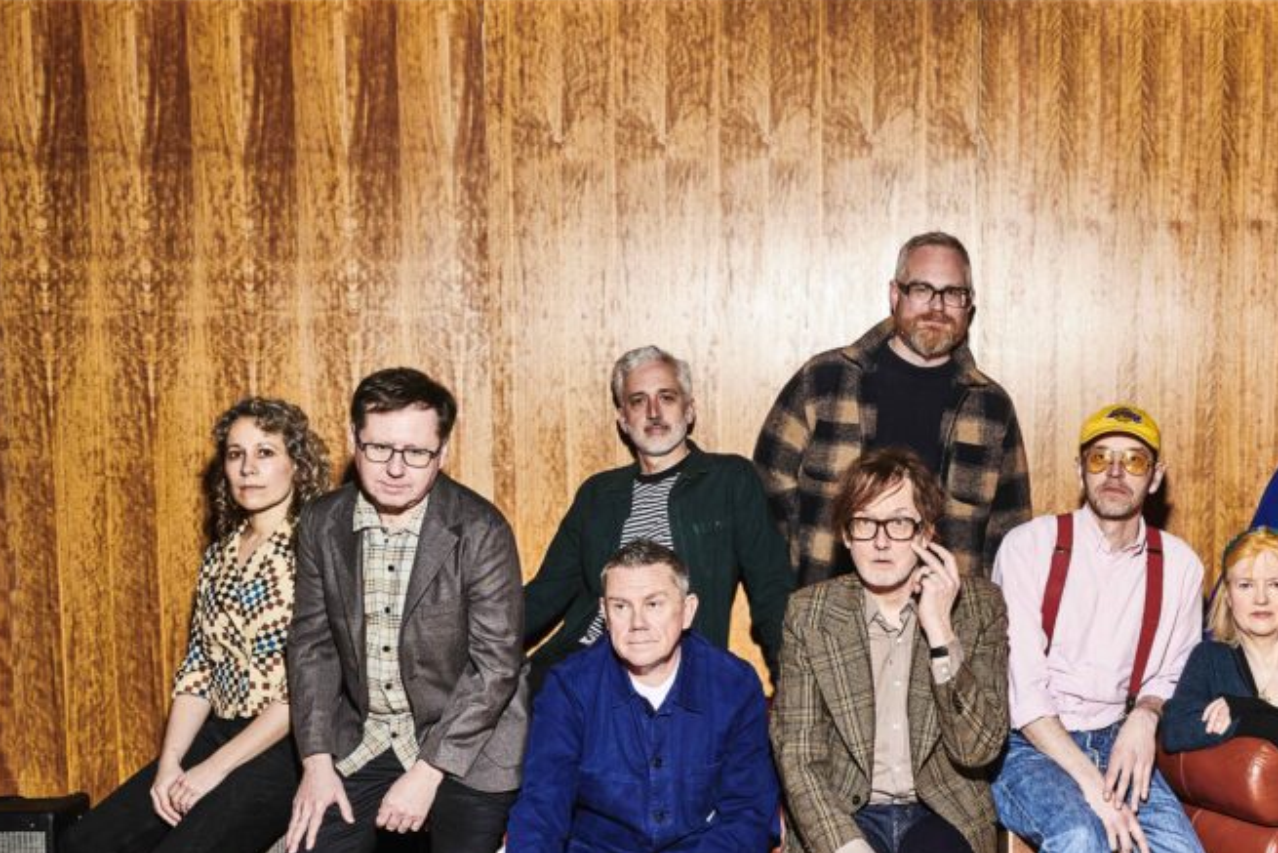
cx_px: 878
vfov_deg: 26.7
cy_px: 639
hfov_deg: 39.0
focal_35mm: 50
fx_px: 1775
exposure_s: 1/160
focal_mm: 32
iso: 100
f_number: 11
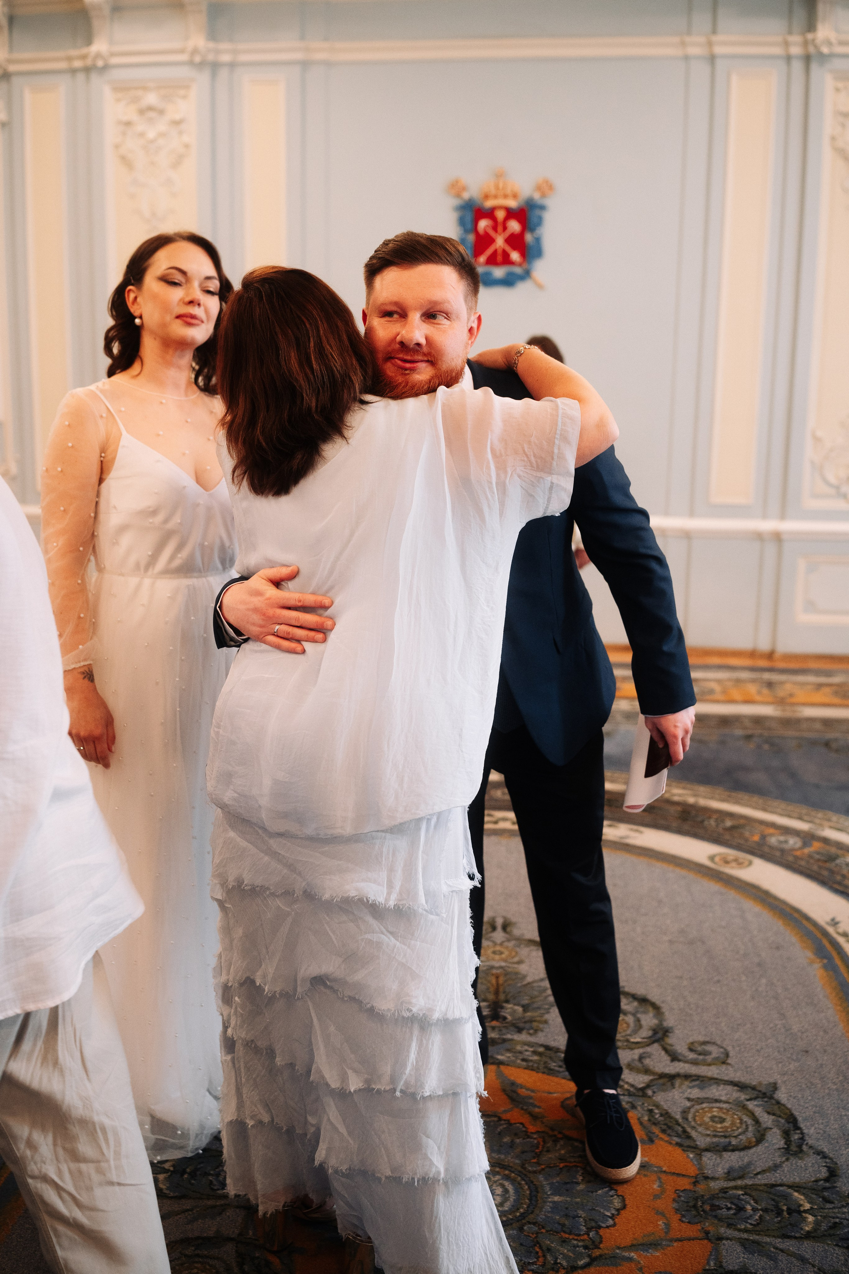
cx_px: 424
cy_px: 637
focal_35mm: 35
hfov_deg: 37.9
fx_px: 1238
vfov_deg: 54.4
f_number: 2.5
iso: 1600
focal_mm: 35
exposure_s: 1/250
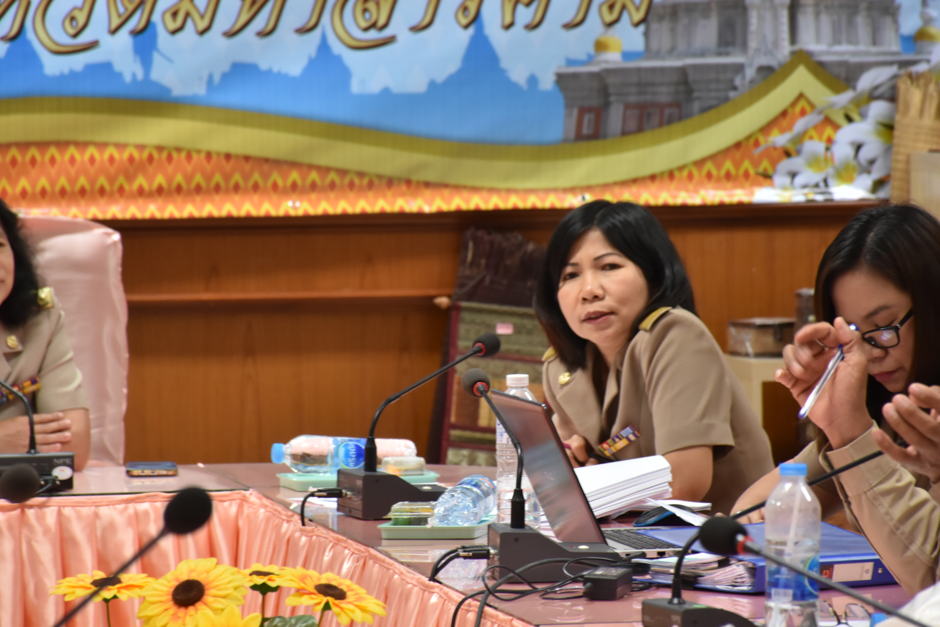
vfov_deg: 5.7
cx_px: 498
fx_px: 6240
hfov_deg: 8.6
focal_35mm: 239
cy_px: 305
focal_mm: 140
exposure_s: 1/30
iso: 800
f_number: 5.6
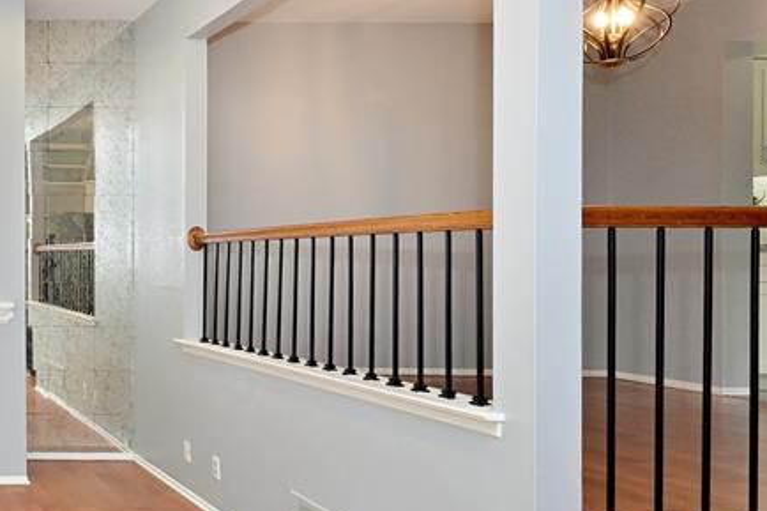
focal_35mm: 33
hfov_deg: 42.1
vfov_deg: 39.9
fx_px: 703
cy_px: 290
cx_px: -117
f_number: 9
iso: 1250
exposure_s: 1/60
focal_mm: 14
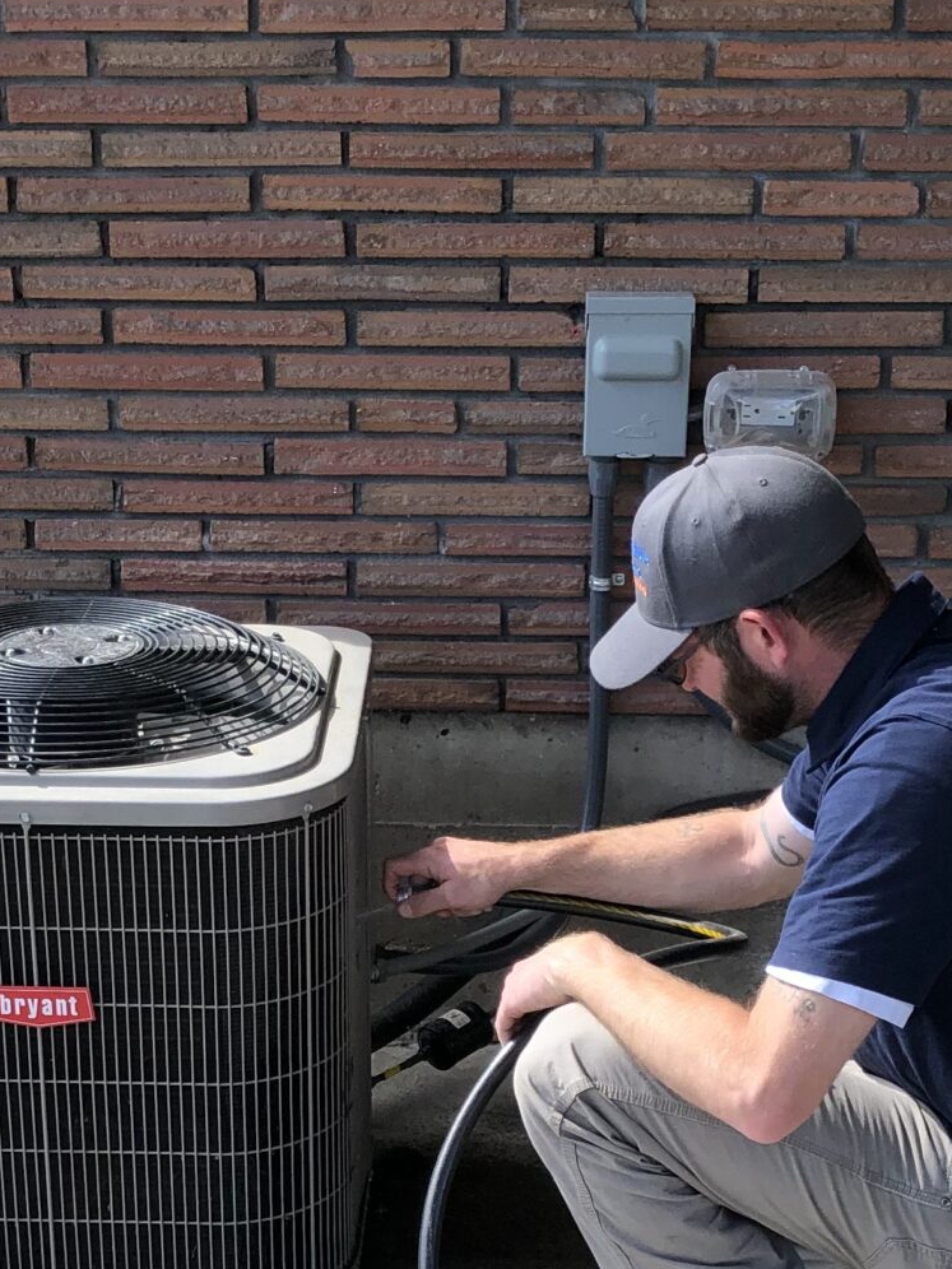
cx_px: 372
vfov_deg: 26.1
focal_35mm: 72
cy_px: 1147
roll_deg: -0.8
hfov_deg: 20.4
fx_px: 2640
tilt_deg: -24.1
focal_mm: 3.99
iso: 20
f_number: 1.8
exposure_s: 1/540
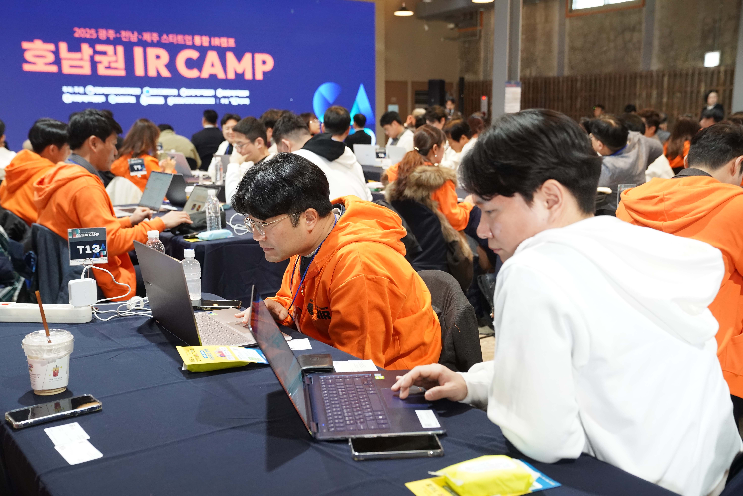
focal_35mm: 38
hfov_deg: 50.7
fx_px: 784
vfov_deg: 35.1
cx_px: 372
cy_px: 248
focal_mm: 38
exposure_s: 1/160
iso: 4000
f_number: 4
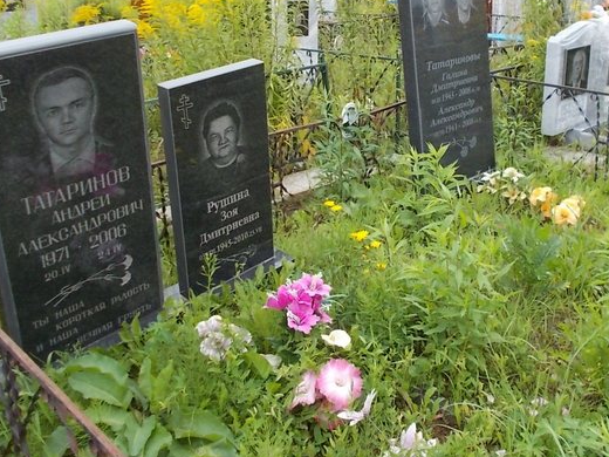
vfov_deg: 35.4
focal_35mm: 40
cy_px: 130
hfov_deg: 46.3
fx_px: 704
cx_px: 385
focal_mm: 4.6
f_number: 3.2
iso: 80
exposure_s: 1/320
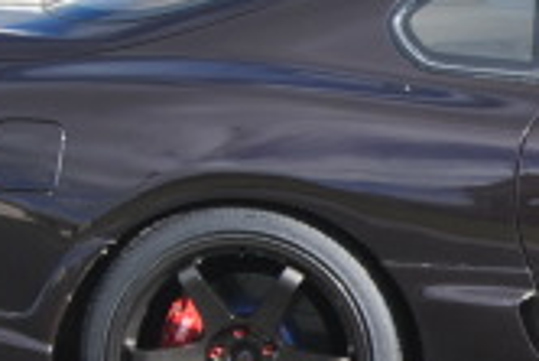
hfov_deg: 9.2
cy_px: 343
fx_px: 3252
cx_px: 836
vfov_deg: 6.3
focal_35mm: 217
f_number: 8
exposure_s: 1/250
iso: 100
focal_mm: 30
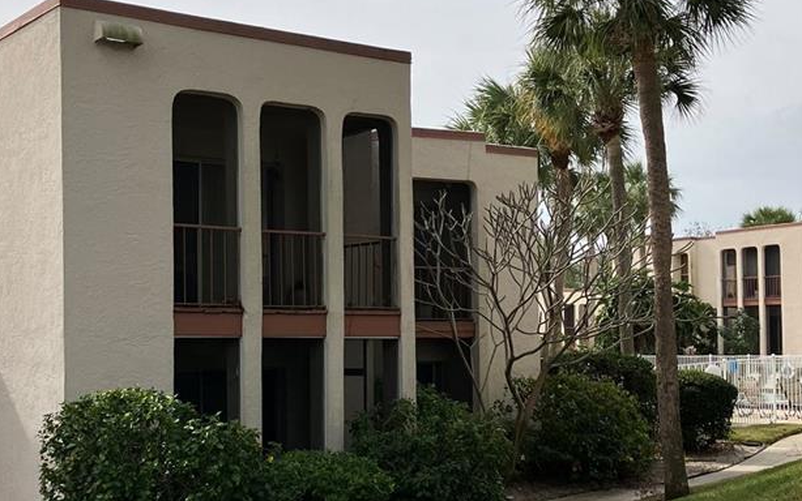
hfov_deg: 35.0
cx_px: 329
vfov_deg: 22.3
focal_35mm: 58
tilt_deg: +1.5
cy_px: 326
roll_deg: +0.4
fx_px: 1268
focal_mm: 3.99
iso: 32
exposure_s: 1/2315
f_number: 1.8
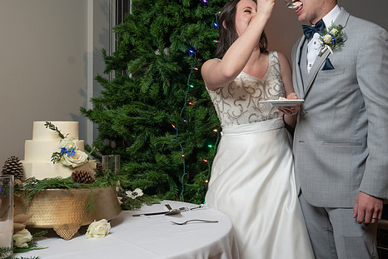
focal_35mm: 39
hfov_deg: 49.5
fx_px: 420
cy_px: 107
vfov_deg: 34.1
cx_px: 201
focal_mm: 30
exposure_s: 1/250
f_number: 5.6
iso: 2000
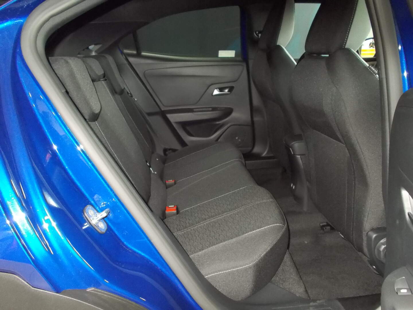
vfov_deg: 46.8
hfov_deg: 60.0
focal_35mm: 30
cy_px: 155
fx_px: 358
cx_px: 206
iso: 640
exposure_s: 1/25
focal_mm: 5.3
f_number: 3.4
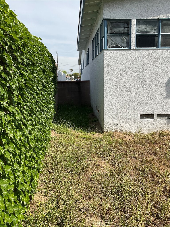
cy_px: 114
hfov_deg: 48.2
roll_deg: +2.6
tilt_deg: -10.6
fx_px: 190
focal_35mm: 29
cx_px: 85
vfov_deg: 61.7
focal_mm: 3
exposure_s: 1/1848
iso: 16
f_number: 1.8
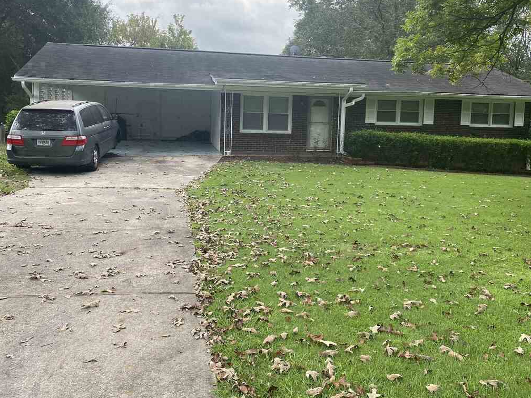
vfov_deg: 42.7
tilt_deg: -6.3
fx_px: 506
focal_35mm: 33
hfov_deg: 55.3
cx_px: 277
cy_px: 155
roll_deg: -2.5
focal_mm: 4.25
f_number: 1.8
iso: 32
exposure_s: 1/782
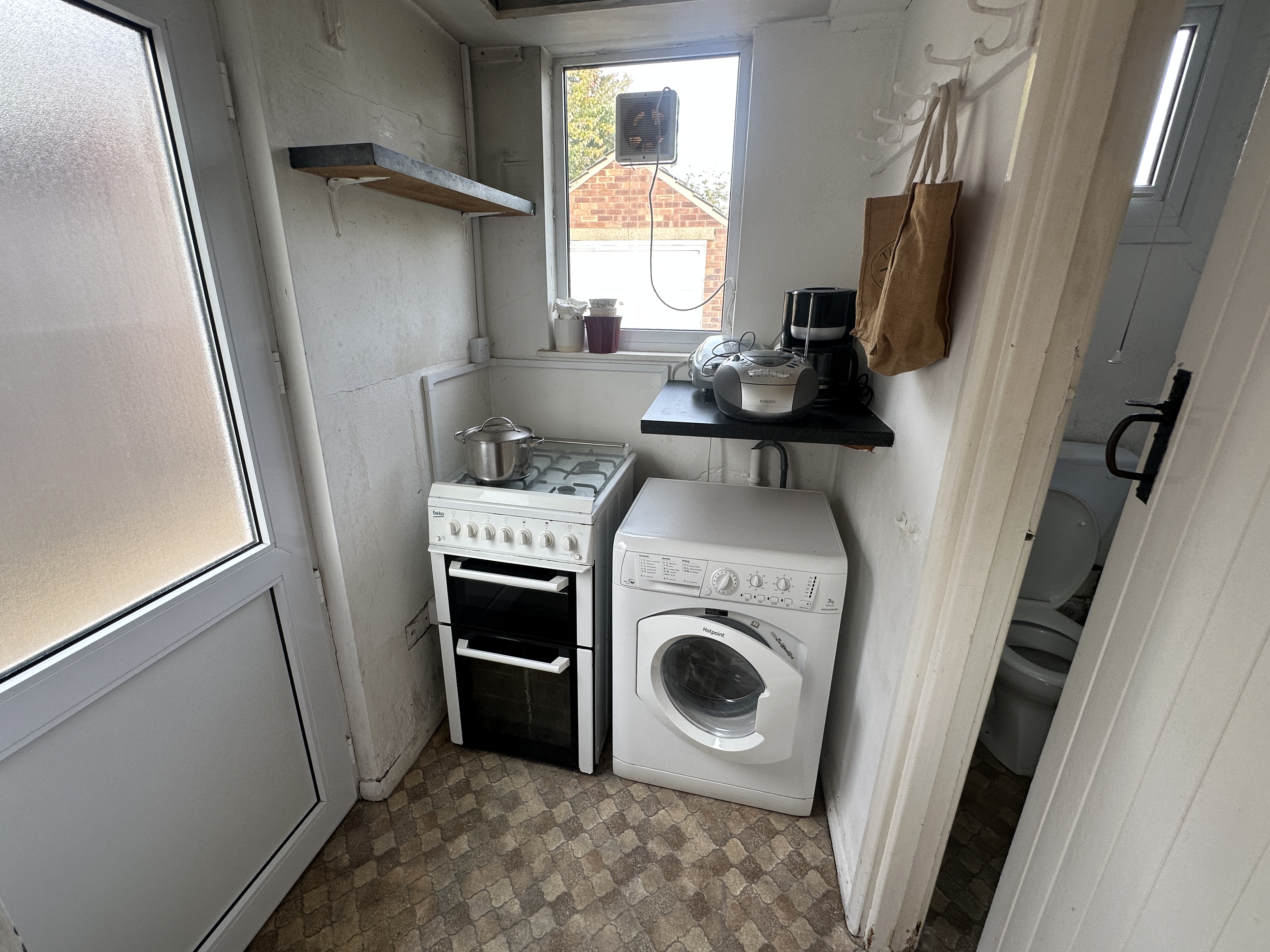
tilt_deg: -18.2
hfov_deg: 98.1
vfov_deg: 81.7
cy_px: 467
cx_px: 609
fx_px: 550
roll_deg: -0.3
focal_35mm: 15
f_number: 2.2
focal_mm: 2.22
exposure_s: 1/99
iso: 50
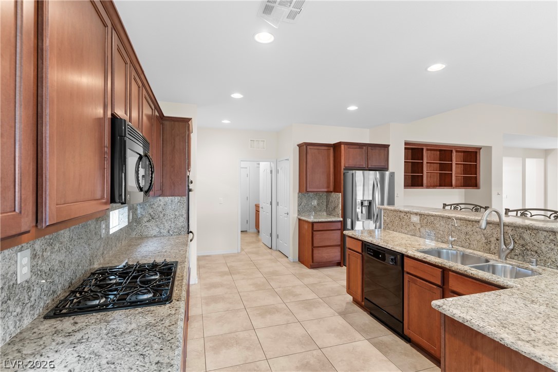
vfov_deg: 70.4
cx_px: 279
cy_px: 186
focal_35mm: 17
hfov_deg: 93.3
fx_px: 263
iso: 400
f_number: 8
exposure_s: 1/2.5
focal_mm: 17
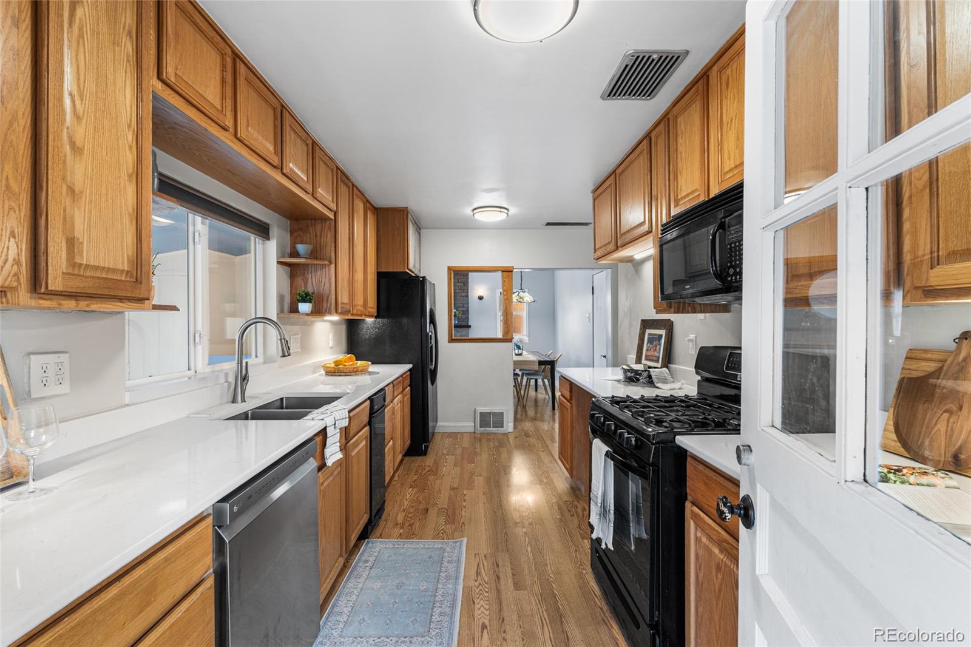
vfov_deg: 73.7
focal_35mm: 16
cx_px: 486
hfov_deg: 96.7
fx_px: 431
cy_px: 324
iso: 100
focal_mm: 16
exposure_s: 2
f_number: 11
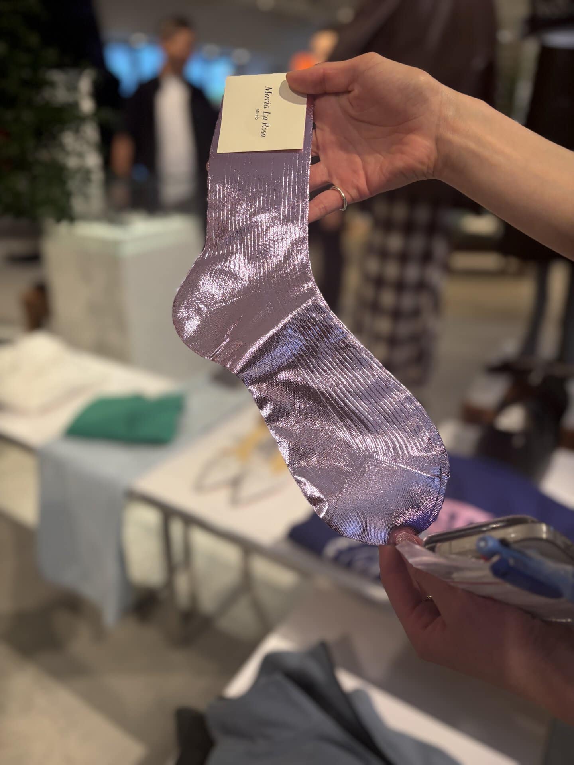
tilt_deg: -23.0
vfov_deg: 67.3
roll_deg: -0.3
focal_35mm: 26
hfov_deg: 53.1
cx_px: 287
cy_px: 382
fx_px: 575
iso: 125
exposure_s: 1/100
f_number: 1.6
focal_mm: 5.96
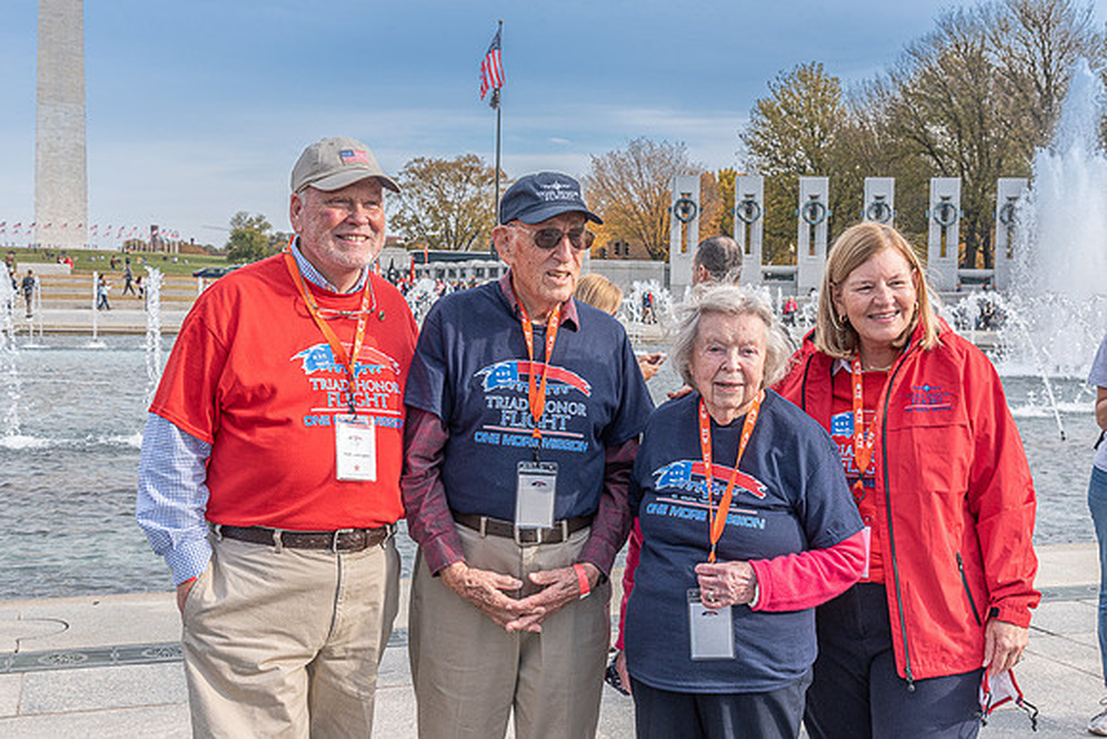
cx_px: 554
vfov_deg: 30.5
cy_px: 370
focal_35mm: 44
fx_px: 1353
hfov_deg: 44.5
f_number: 10
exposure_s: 1/400
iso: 500
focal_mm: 44
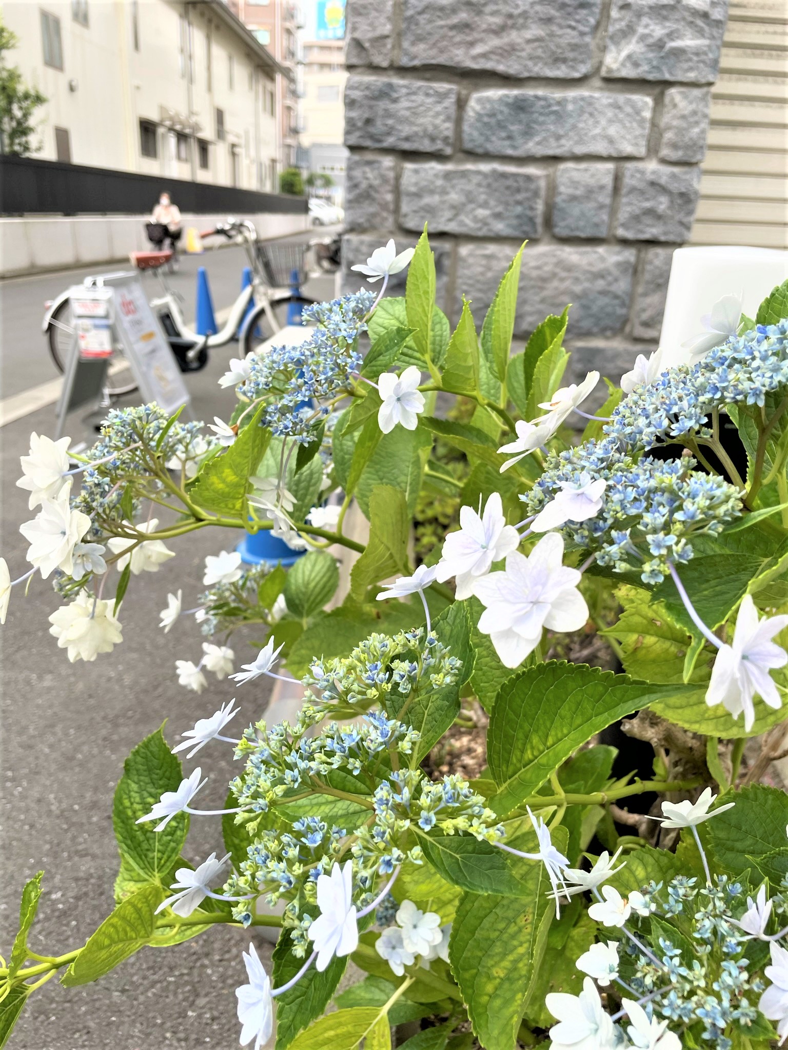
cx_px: 394
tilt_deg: -19.9
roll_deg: -2.2
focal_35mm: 26
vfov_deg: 67.3
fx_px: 789
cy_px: 525
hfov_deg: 53.1
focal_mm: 4.2
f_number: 1.6
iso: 32
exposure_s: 1/261
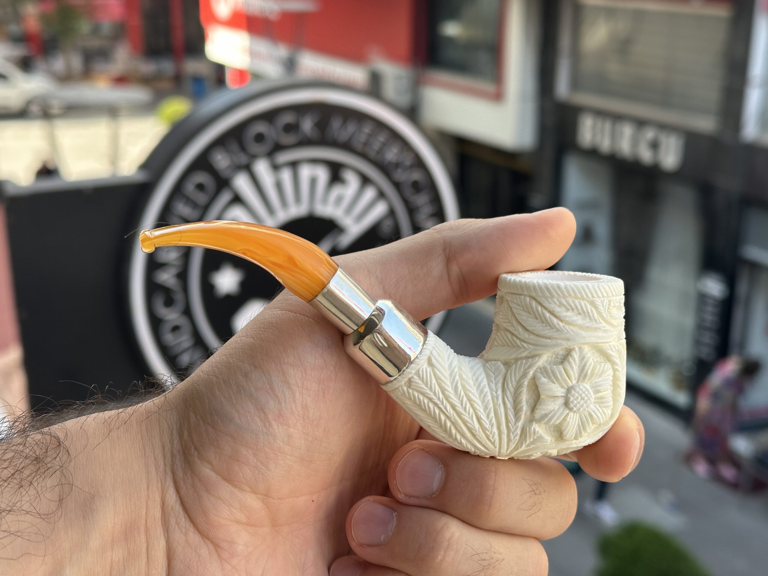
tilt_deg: -17.6
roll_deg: -0.6
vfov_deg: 30.3
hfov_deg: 39.7
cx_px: 384
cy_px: 288
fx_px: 1065
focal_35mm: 48
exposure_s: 1/458
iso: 64
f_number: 1.78
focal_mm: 6.86
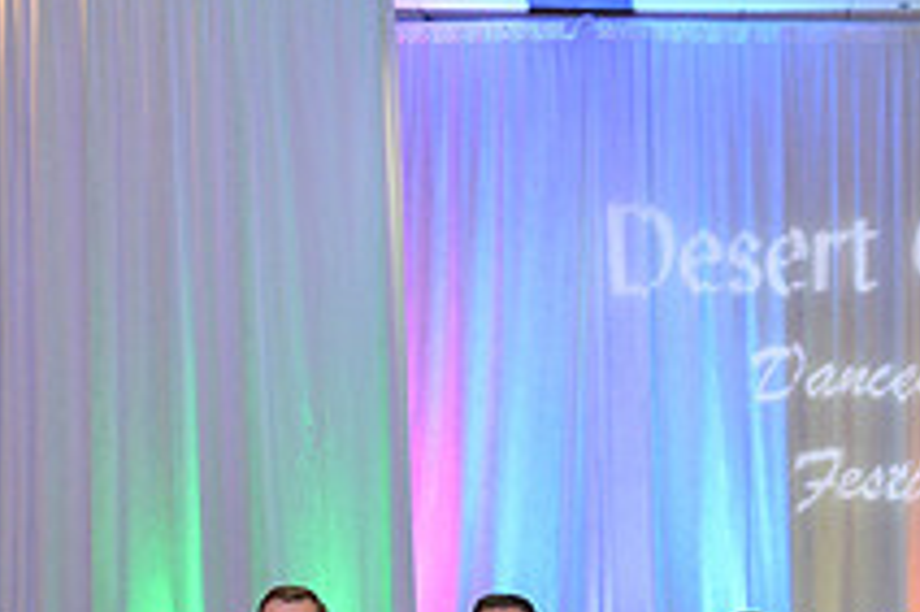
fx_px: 2656
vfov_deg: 12.7
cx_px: 790
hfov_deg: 19.4
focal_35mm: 104
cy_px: 809
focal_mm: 38
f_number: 4
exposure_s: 1/250
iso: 2000
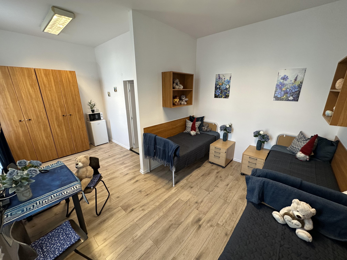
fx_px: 140
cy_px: 130
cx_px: 174
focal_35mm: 14
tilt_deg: -16.5
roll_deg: +0.5
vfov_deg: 85.7
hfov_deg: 102.1
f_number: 2.2
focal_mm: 2.22
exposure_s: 1/100
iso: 160
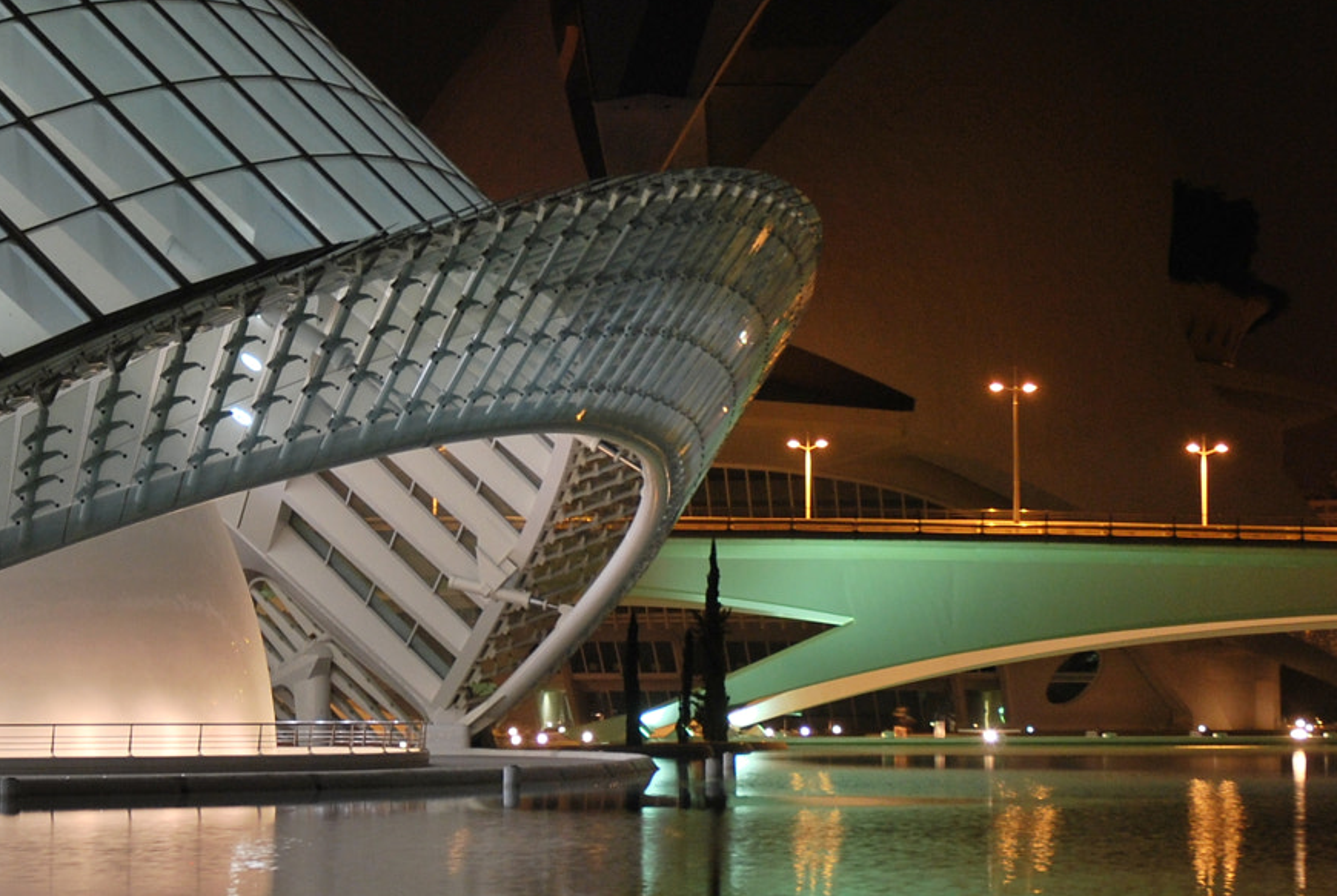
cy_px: 416
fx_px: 4463
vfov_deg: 11.5
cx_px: 501
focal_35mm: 120
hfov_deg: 17.0
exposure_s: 1/2.5
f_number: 4.2
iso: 200
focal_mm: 34
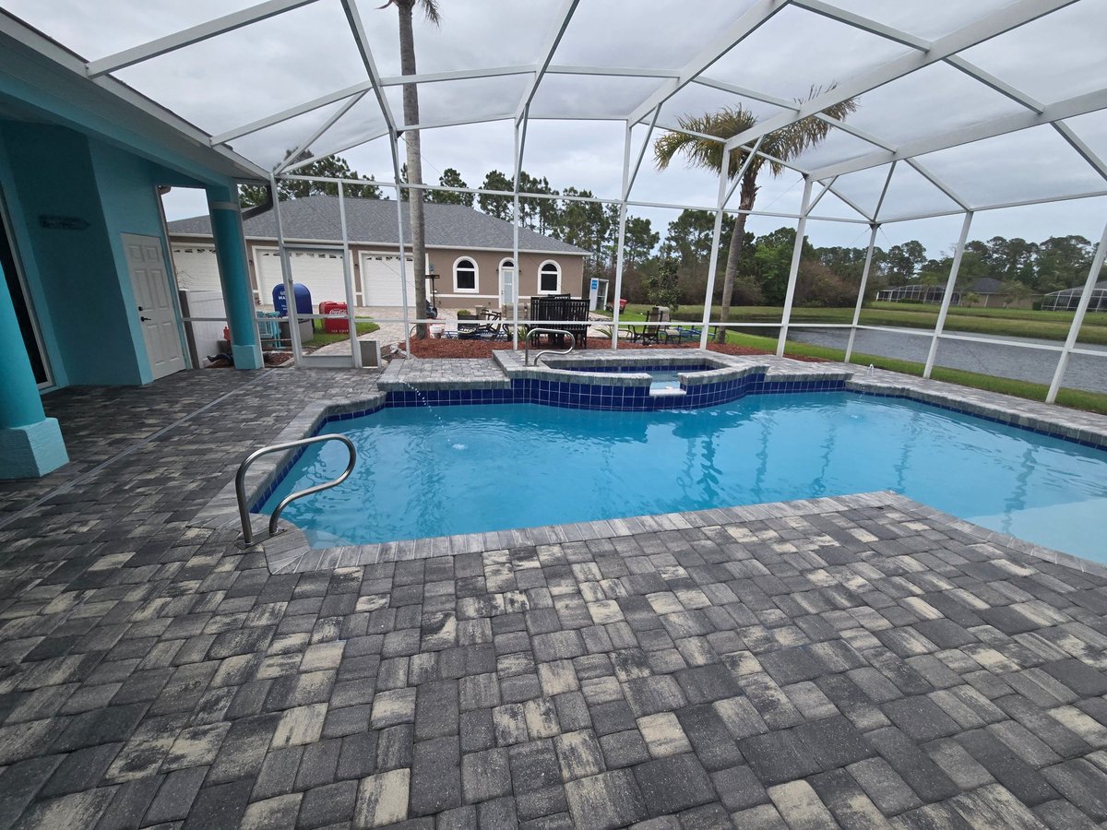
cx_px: 554
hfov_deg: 106.2
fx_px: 416
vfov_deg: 89.9
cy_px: 415
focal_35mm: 13
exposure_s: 1/1372
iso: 50
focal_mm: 2.2
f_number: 2.2
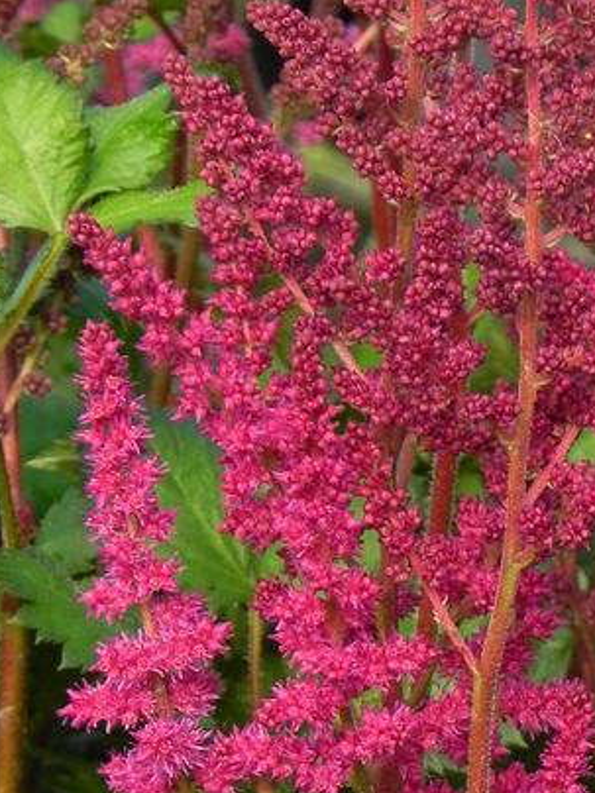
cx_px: 357
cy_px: 548
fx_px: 8342
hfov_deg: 4.1
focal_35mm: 364
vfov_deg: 5.4
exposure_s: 1/250
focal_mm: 32.7
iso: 160
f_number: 5
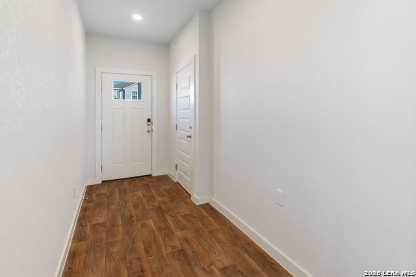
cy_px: 138
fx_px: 191
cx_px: 208
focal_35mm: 16
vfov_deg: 72.1
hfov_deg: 95.0
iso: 200
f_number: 9
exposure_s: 1
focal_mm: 11
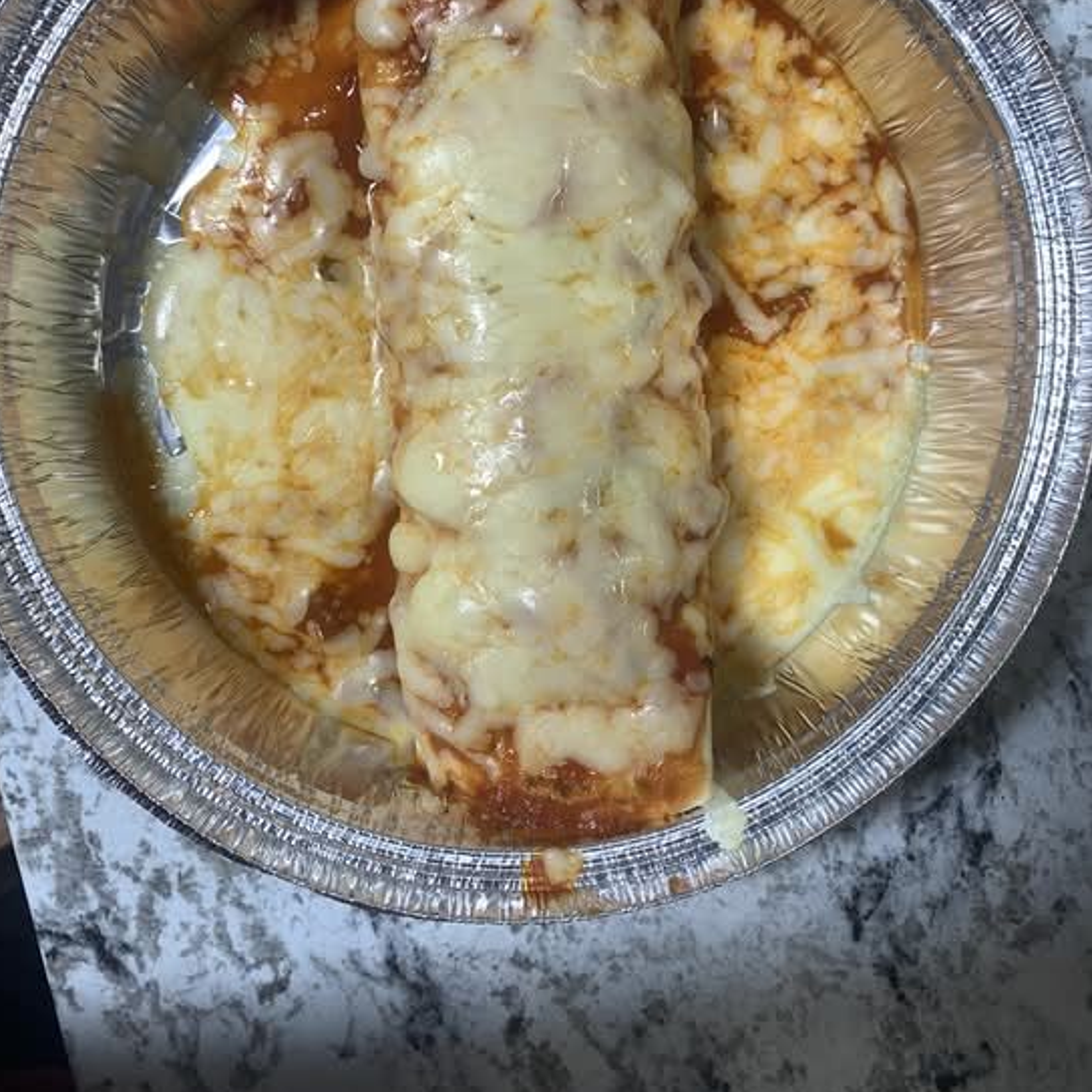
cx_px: 541
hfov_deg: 52.5
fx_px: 1106
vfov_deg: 52.0
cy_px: 407
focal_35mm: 31
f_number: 1.8
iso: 32
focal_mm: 4.25
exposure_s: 1/120
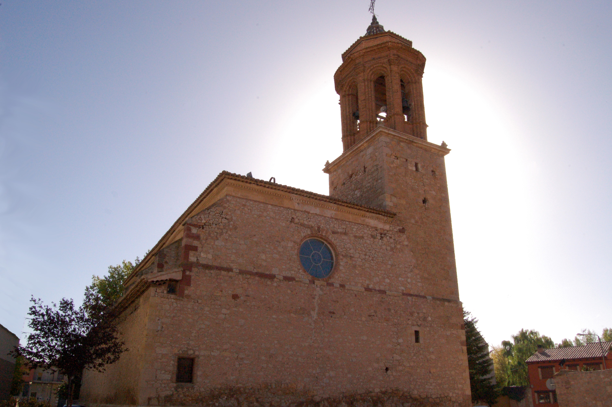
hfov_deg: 67.4
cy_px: 204
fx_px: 459
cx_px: 306
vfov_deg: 47.8
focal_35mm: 27
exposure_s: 1/400
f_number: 22
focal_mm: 18
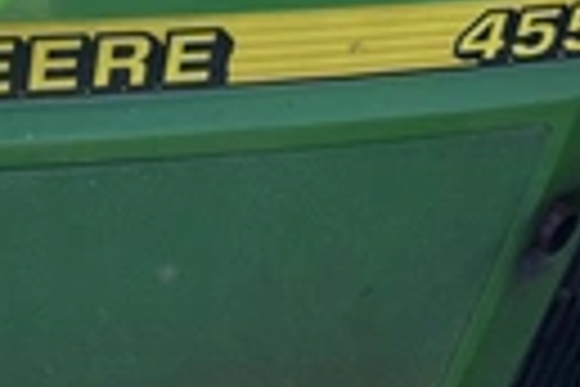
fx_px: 1353
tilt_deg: -28.3
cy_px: 58
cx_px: 103
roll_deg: -8.3
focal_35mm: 84
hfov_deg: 23.8
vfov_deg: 16.1
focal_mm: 5.1
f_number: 1.6
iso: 50
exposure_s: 1/1129
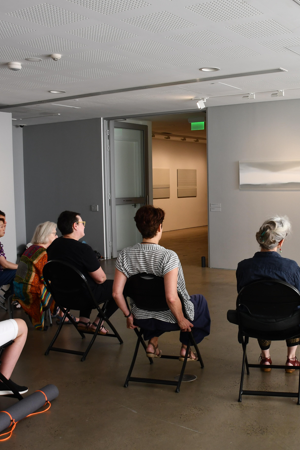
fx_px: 513
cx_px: 244
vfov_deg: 47.4
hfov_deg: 31.7
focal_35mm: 41
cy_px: 222
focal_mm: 18
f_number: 4.5
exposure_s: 1/80
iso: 400
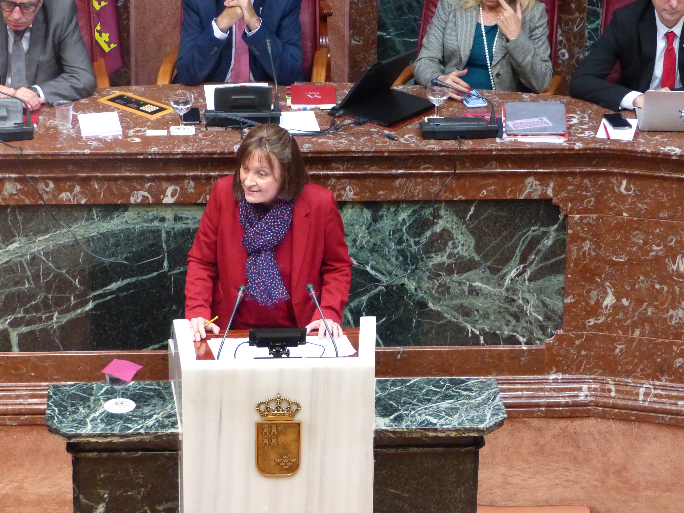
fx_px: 2490
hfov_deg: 15.6
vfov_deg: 11.8
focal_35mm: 126
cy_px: 256
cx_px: 342
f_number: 3.2
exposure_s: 1/40
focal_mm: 22.6
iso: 800
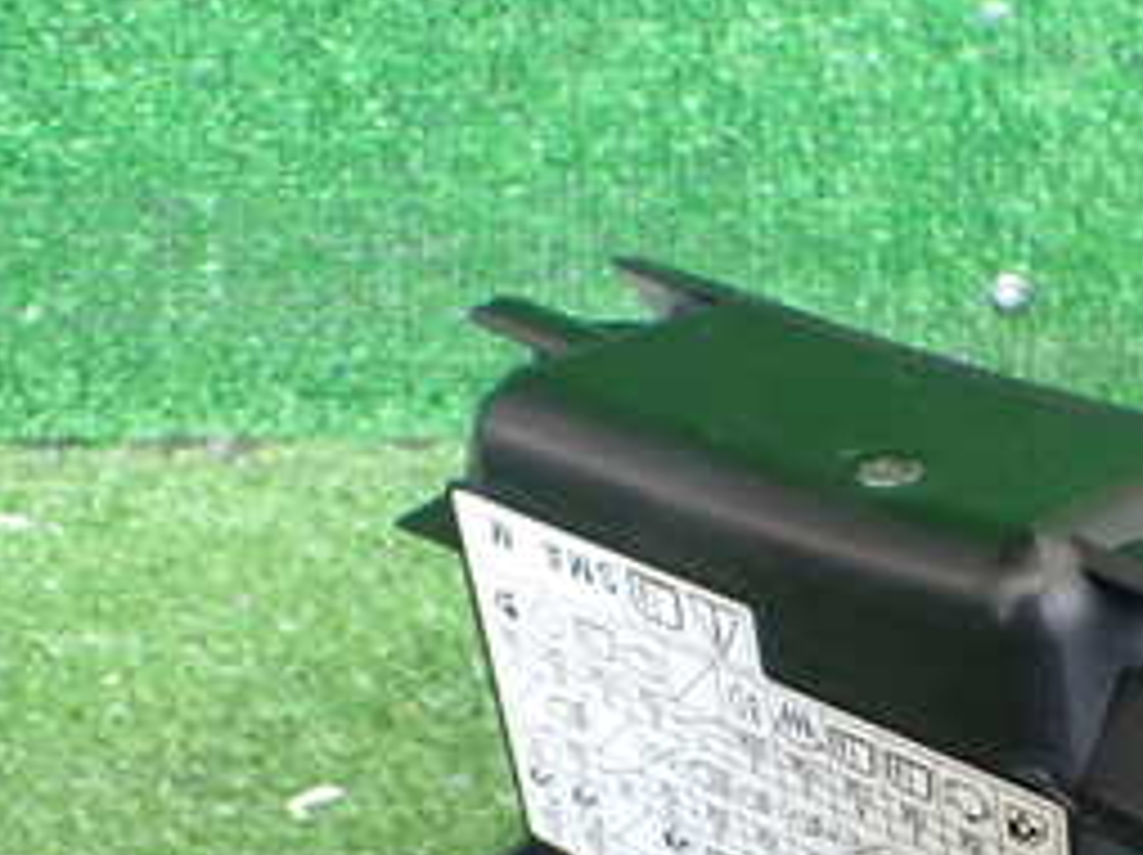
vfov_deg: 20.3
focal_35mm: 71
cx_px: 1053
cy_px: 742
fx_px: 2342
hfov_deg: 26.4
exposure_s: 1/125
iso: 800
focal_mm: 5.4
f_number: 2.3
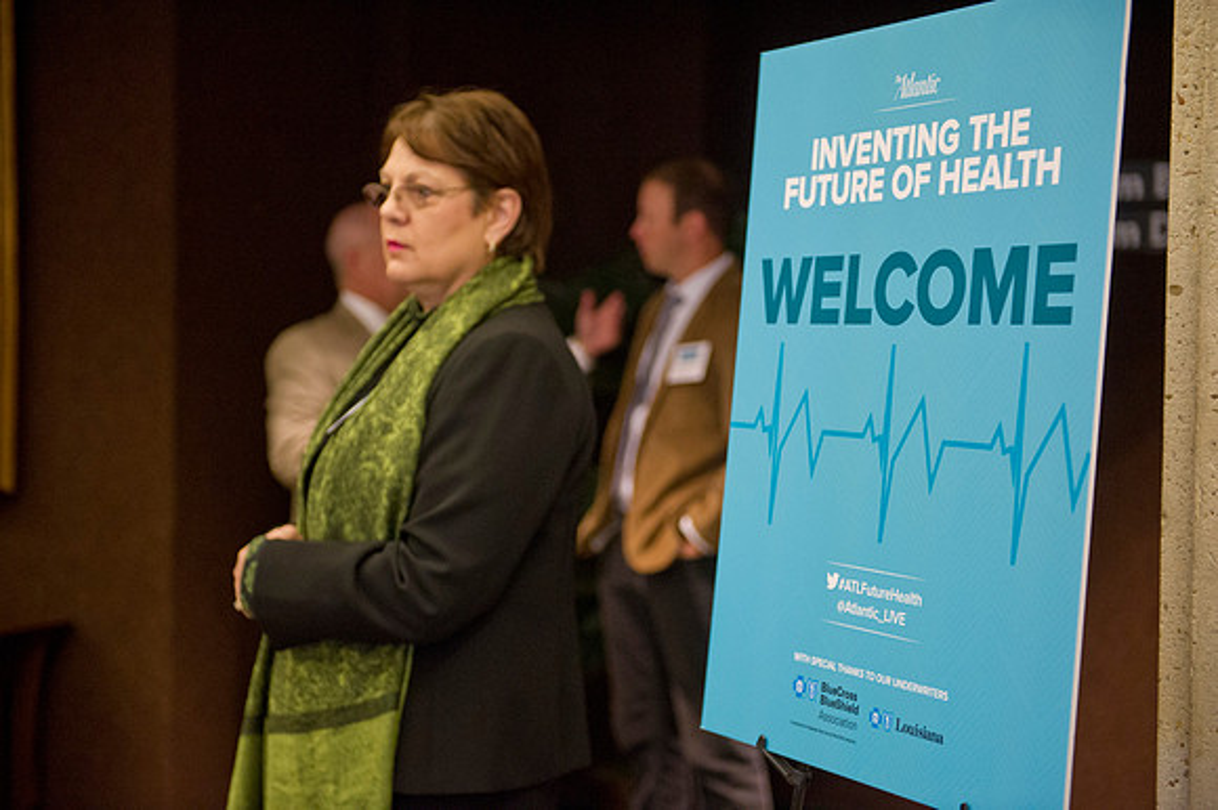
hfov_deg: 32.4
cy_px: 405
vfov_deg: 21.9
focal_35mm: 62
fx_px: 2096
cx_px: 609
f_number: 2.8
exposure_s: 1/50
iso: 2500
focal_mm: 62
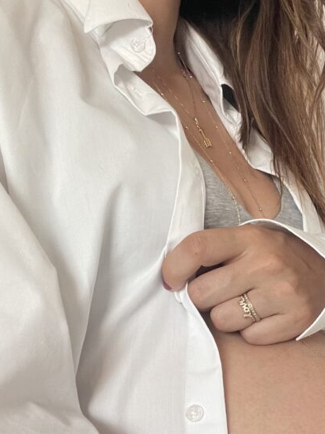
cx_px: 295
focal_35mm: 56
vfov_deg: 33.8
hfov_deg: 25.2
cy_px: 312
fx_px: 702
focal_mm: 2.71
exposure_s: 1/60
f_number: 2.2
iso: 200
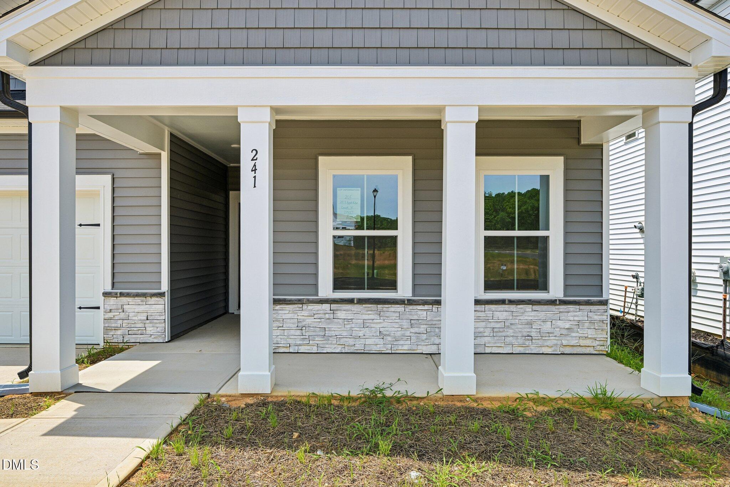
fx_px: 476
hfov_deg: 74.9
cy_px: 244
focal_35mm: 24
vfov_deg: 54.1
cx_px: 365
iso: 100
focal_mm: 23.5
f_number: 8
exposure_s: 1/250
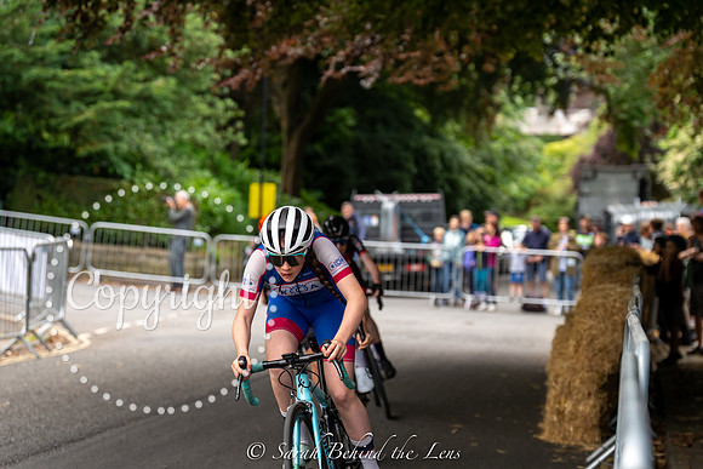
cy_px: 234
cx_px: 352
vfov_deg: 14.0
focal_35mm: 98
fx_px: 1914
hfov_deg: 20.8
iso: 320
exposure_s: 1/640
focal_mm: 98
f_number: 3.5
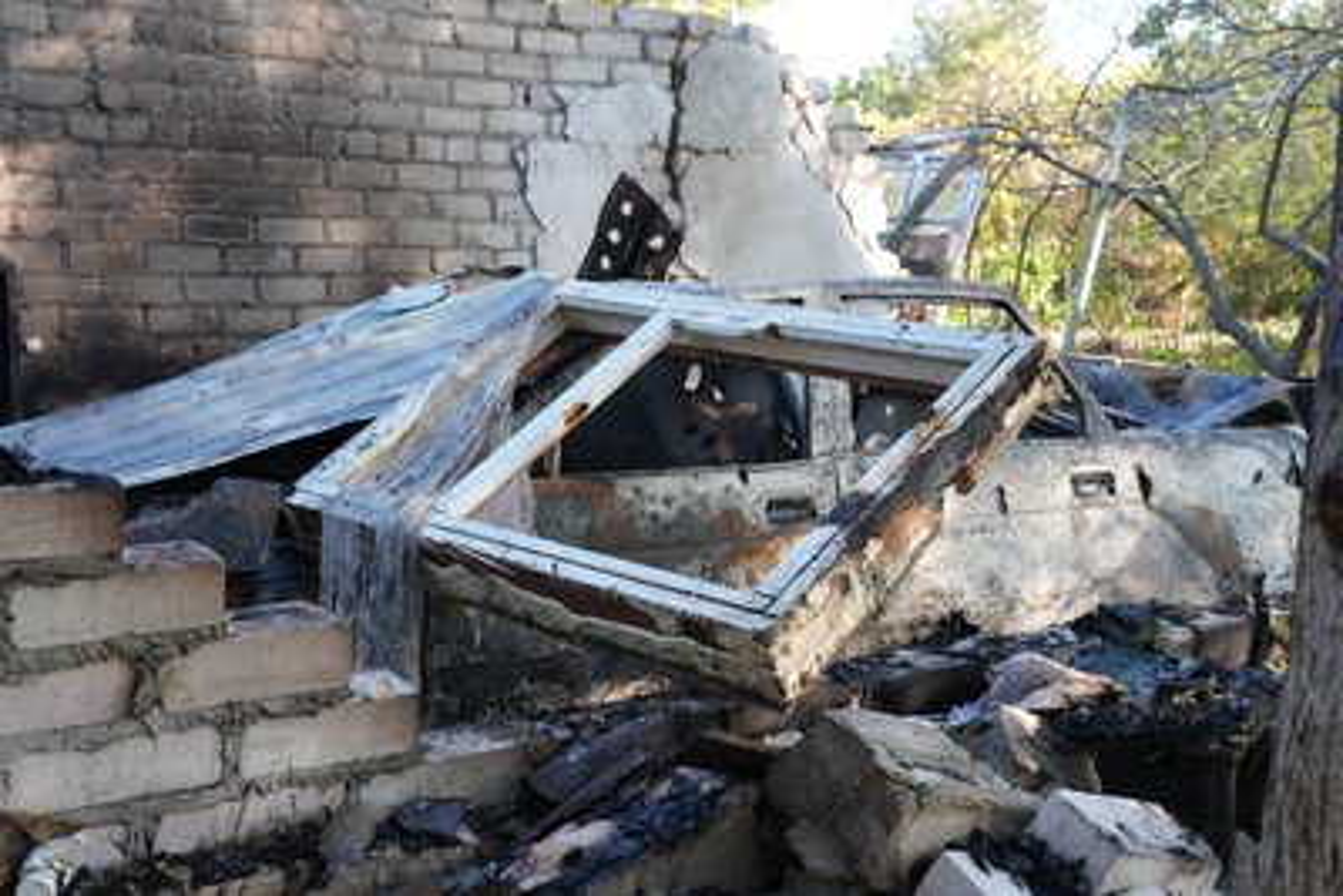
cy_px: 448
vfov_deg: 30.5
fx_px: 1642
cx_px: 672
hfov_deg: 44.5
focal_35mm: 44
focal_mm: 44
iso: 320
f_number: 4
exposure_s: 1/160
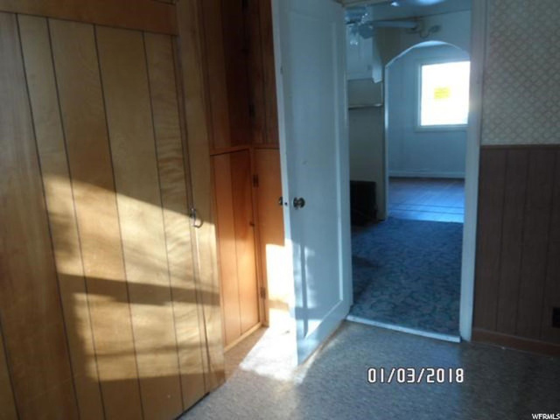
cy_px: 210
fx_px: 453
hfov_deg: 63.4
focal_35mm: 28
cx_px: 280
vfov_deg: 49.7
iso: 160
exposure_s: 1/30
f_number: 3.1
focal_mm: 4.9
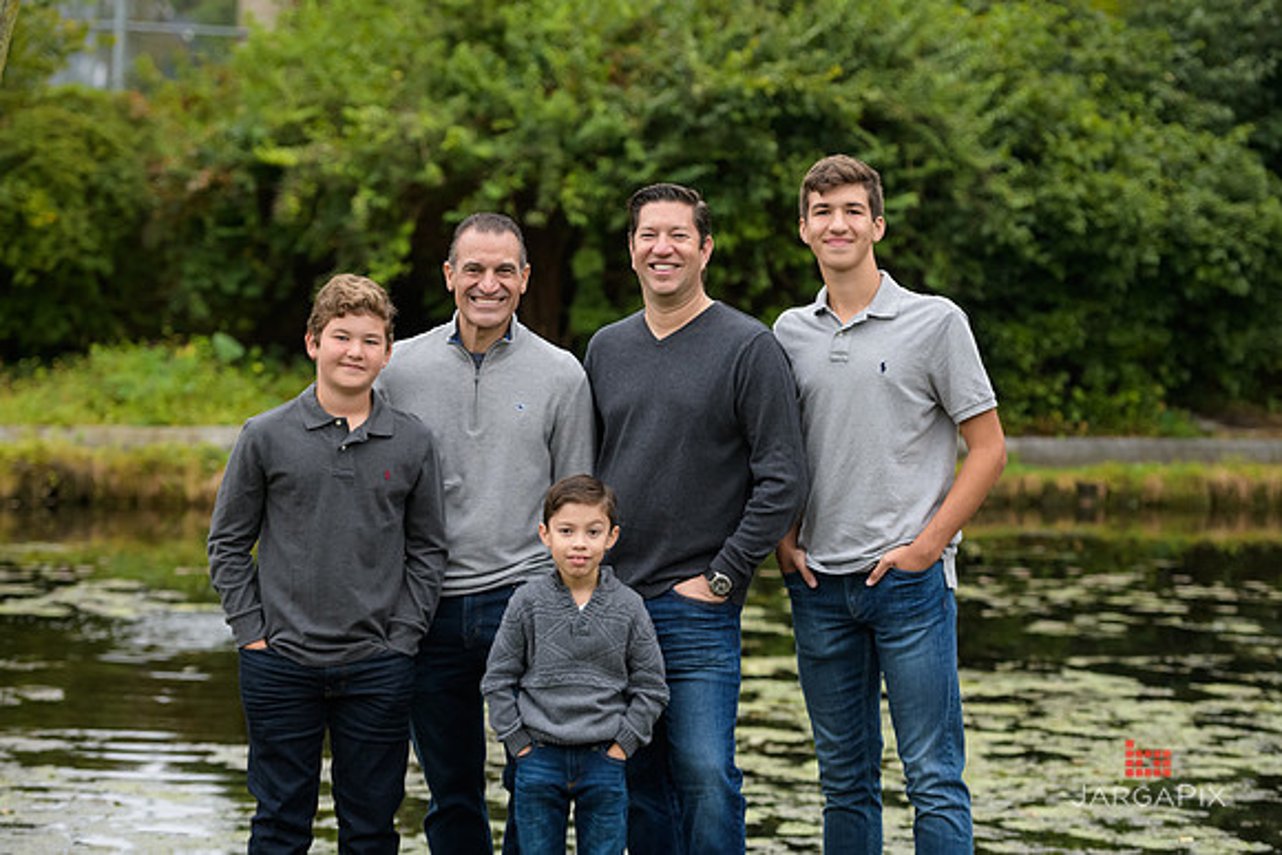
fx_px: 3970
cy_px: 379
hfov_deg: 18.3
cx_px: 652
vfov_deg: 12.3
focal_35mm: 111
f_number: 4
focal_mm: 100
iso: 800
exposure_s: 1/400
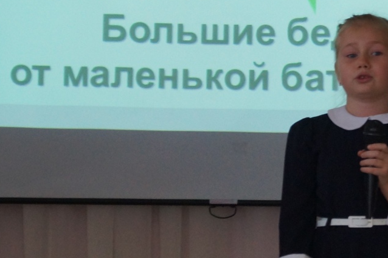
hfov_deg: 7.8
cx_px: 274
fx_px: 2853
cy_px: 92
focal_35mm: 265
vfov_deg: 5.2
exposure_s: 1/100
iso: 640
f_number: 5.6
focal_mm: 55
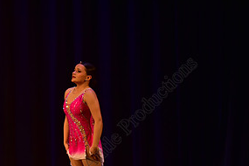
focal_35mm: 377
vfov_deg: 3.6
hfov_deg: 5.5
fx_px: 2607
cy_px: 138
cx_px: 117
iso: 800
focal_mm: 185
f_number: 2.8
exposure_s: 1/250
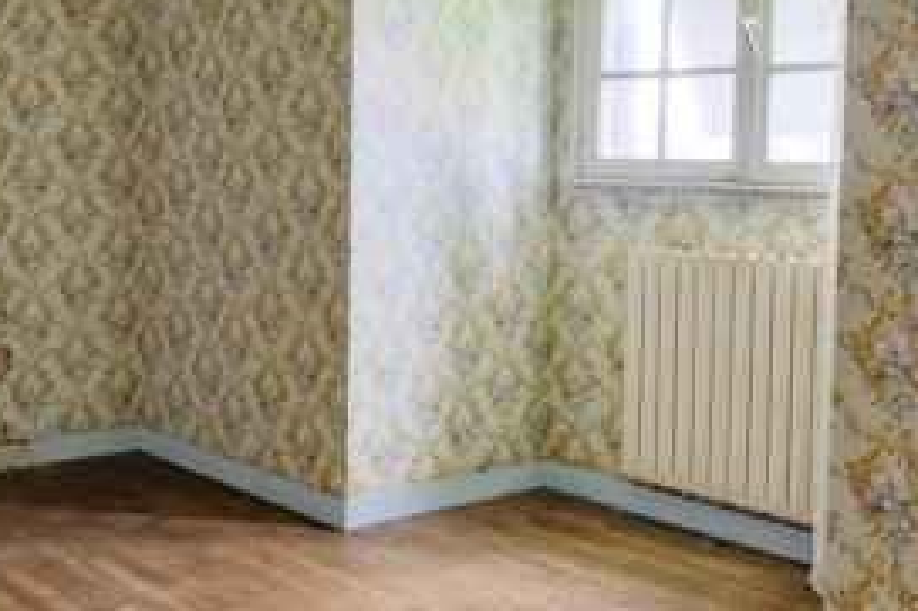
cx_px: 169
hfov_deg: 40.0
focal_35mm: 47
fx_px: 1198
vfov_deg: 28.5
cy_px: 221
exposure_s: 1/4
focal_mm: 16
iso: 800
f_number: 8
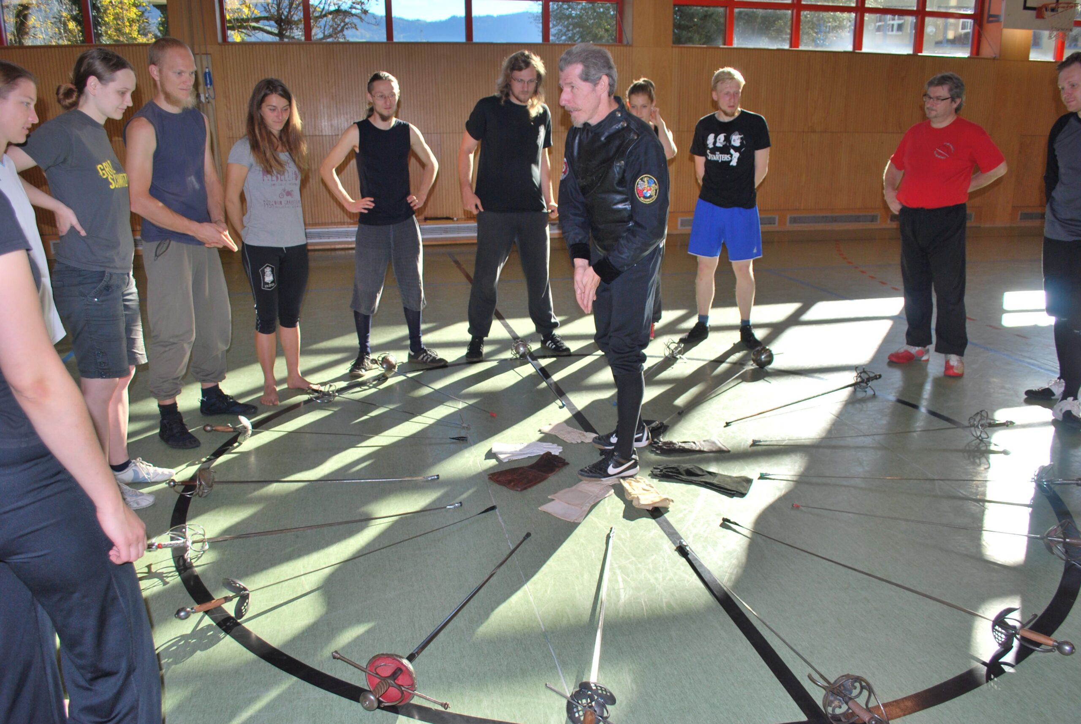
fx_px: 812
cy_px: 362
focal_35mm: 27
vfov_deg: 48.1
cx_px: 540
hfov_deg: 67.3
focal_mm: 18
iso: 100
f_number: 4.5
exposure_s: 1/200
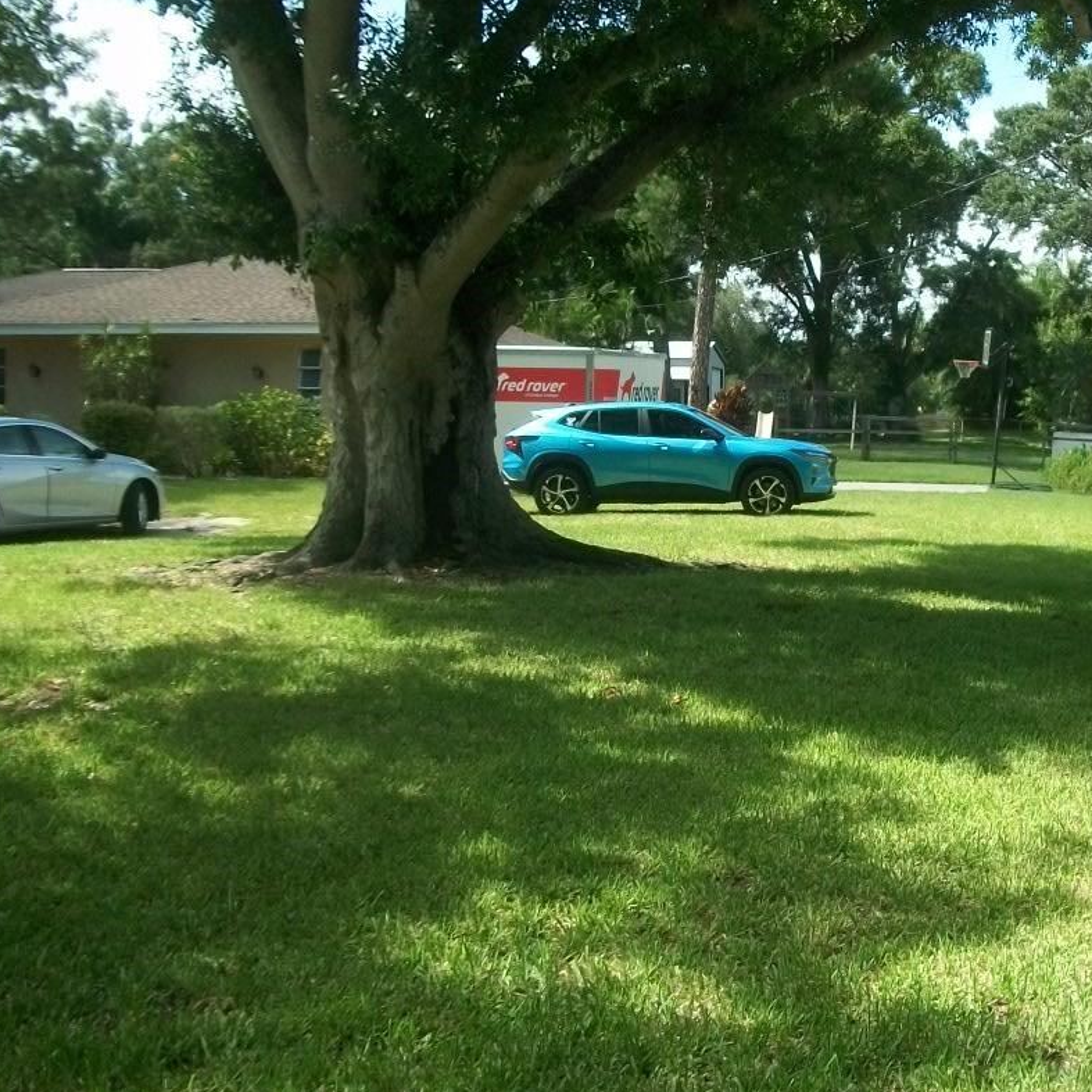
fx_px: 1642
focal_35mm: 46
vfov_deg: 36.7
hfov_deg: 35.5
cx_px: 881
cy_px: 466
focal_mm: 5.7
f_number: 2.9
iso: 80
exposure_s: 1/500
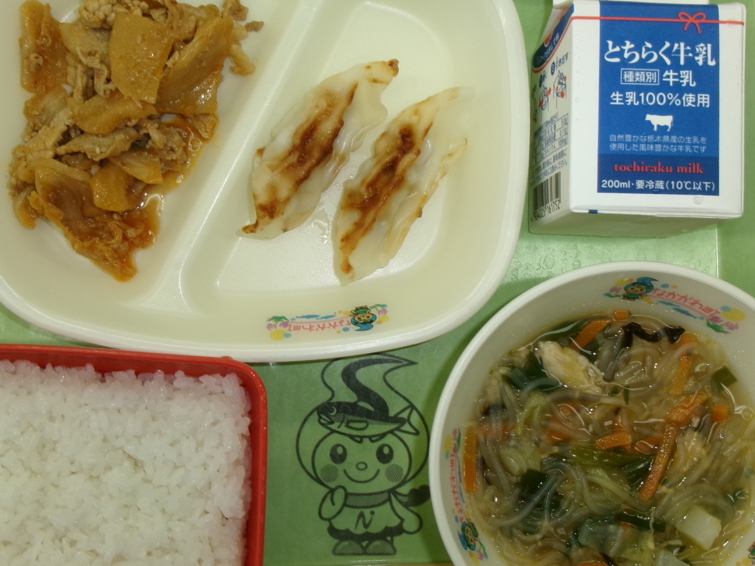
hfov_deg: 45.5
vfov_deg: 35.1
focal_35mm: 41
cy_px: 289
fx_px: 894
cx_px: 304
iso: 100
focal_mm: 5.1
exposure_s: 1/50
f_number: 3.9
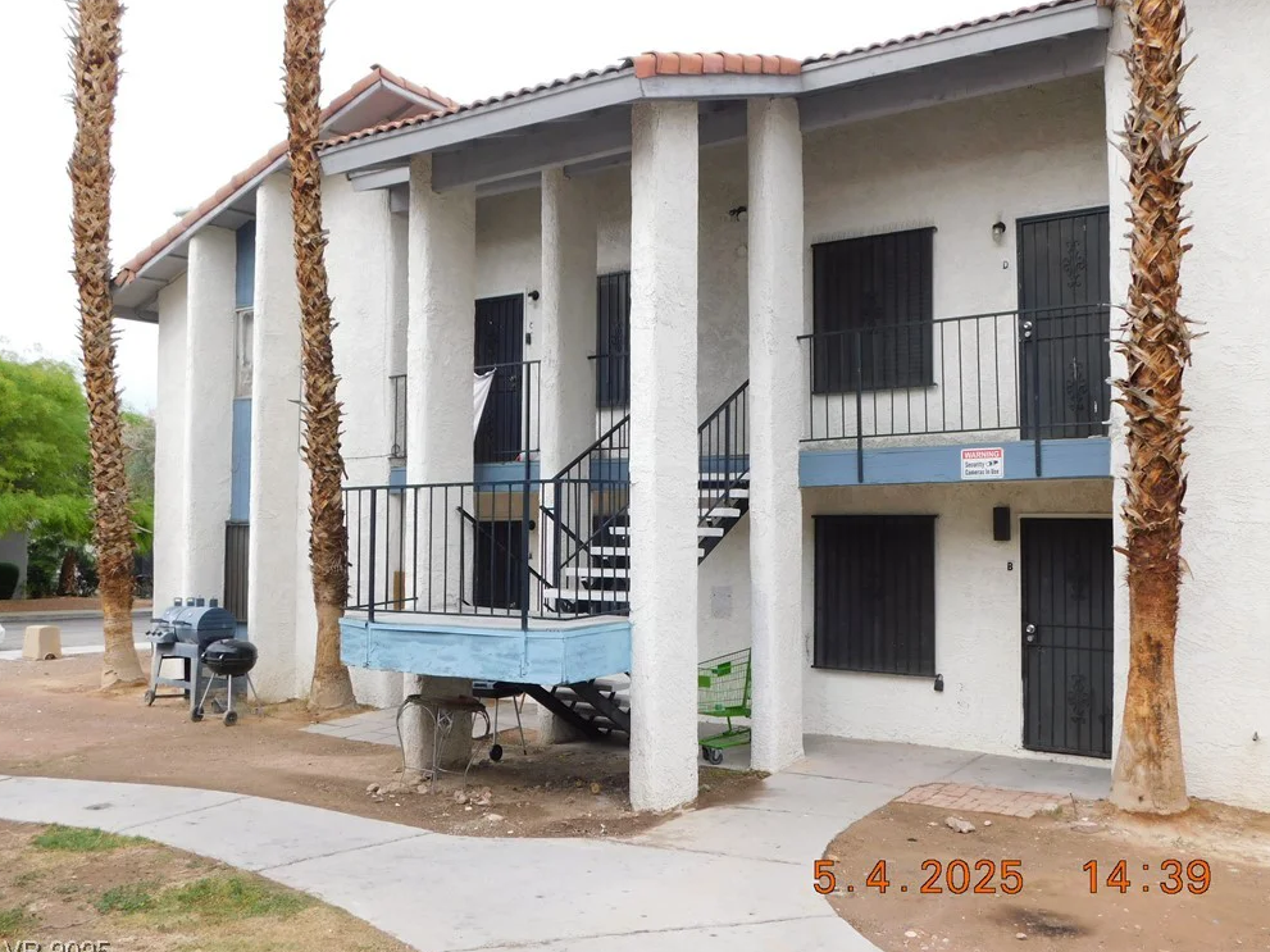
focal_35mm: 31
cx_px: 637
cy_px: 488
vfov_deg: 45.4
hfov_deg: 58.4
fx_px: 1137
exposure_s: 1/500
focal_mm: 5.3
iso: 125
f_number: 3.2
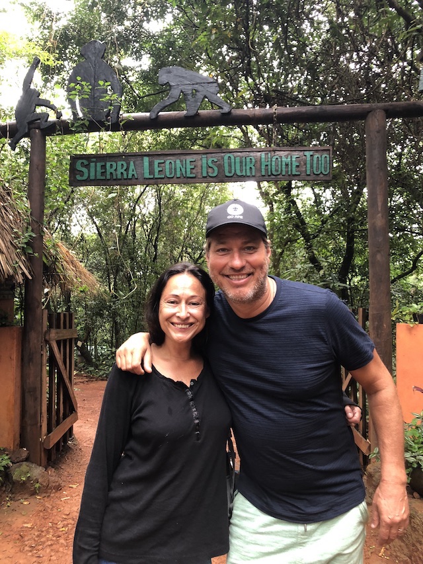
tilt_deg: +2.1
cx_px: 212
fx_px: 456
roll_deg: -0.5
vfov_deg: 63.4
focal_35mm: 28
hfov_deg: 49.8
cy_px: 282
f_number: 1.8
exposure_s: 1/17
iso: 40
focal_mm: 3.99
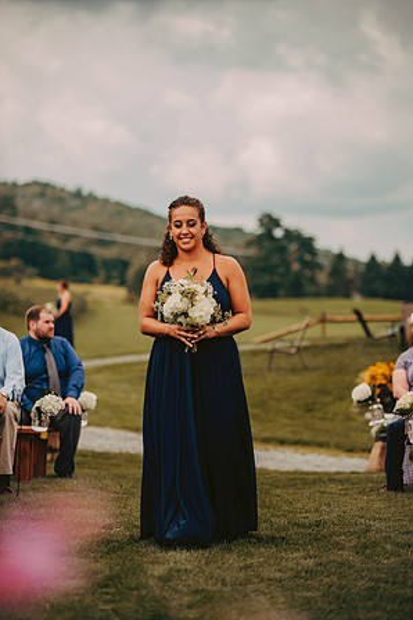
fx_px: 2254
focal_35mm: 131
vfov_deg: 15.6
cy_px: 311
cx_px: 206
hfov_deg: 10.5
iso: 200
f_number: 2.8
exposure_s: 1/2000
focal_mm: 130
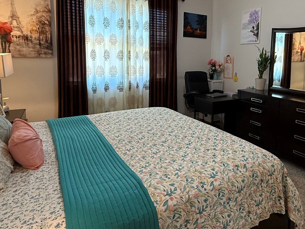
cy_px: 84
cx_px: 194
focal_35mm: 26
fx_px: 229
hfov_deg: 66.1
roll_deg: -2.0
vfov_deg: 52.4
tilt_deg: -6.3
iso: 250
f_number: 2.2
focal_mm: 2.22
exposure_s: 1/60
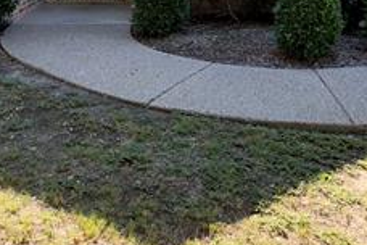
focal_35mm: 49
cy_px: -47
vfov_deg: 24.9
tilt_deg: -1.6
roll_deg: +0.8
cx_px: 140
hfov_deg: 40.1
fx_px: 499
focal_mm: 2.22
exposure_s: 1/156
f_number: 2.2
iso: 40
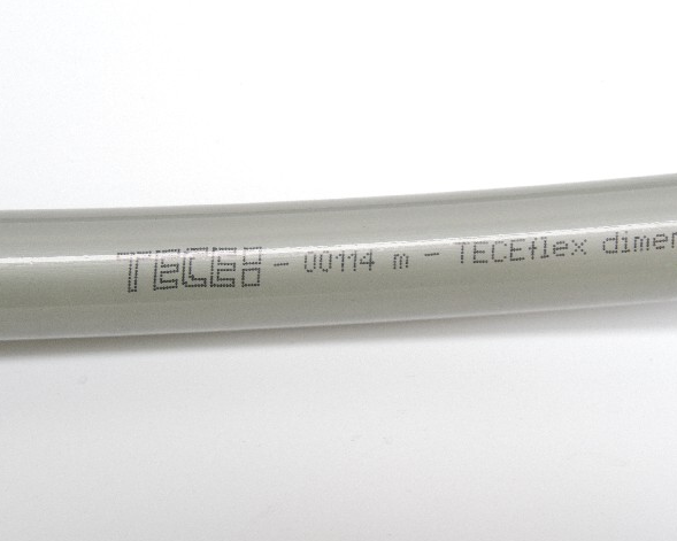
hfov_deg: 35.4
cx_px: 360
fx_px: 1062
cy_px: 273
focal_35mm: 53
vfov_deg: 28.6
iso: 400
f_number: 5.6
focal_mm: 11
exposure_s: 1/25
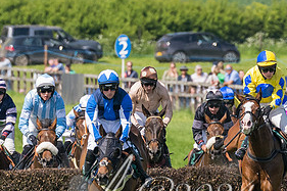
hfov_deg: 1.8
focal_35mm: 1138
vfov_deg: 1.2
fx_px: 9067
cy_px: 70
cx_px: 202
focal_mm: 200
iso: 400
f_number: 4
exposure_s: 1/3200
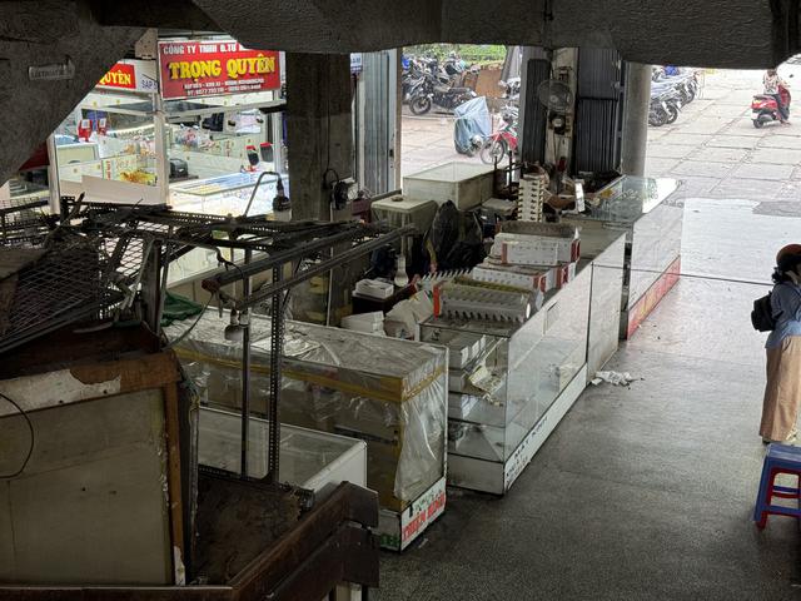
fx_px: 1111
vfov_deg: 30.3
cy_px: 300
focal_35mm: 48
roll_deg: +0.6
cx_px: 400
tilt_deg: -16.2
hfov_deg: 39.7
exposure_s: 1/50
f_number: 1.78
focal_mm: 6.76
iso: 100
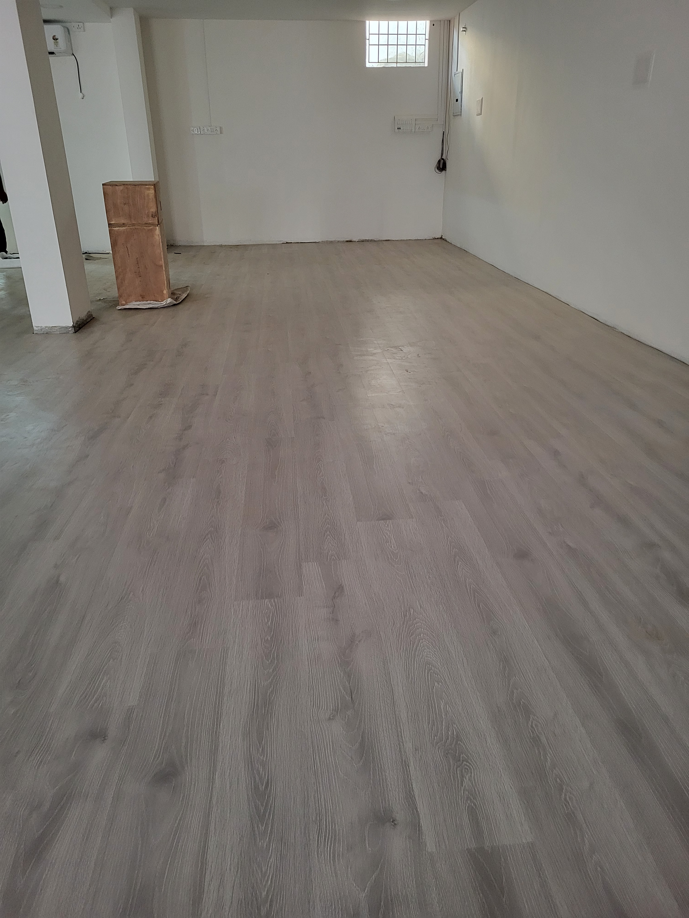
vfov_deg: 67.3
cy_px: 459
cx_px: 344
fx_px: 690
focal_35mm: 26
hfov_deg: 53.1
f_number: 1.8
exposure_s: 1/50
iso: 640
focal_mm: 5.4
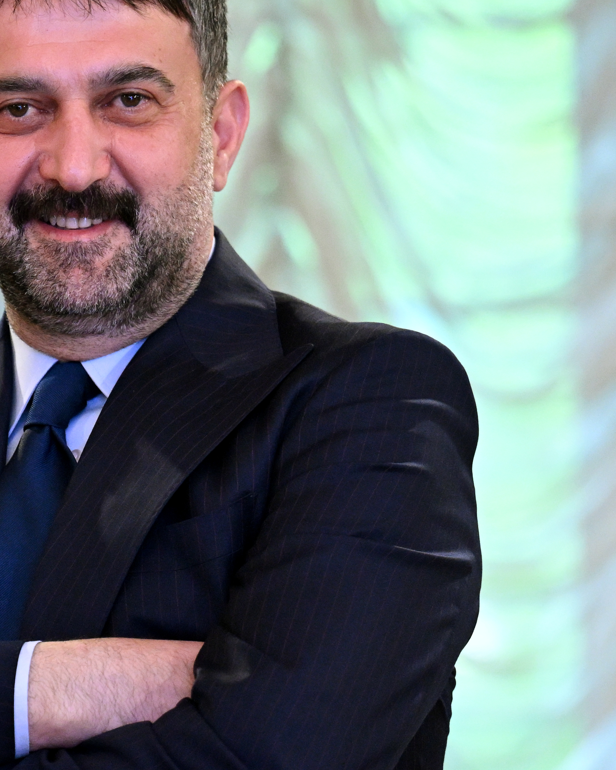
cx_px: 18
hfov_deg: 4.1
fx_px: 8592
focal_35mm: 377
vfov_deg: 5.1
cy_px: 381
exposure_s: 1/160
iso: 4000
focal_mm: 130
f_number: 2.8
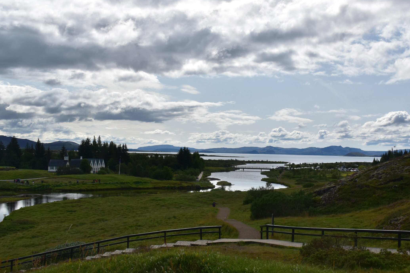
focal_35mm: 43
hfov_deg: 45.7
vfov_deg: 31.5
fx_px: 486
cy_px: 138
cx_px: 225
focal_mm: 23
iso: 200
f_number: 11
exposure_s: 1/640
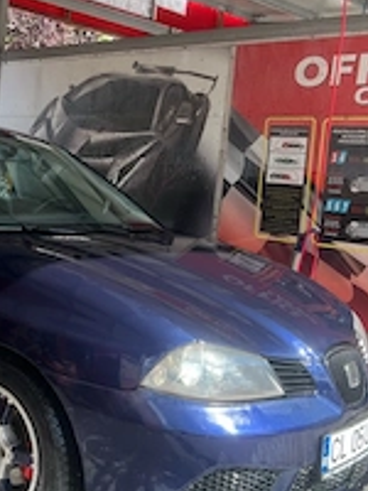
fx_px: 737
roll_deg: -6.1
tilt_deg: -2.9
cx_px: 12
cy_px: 218
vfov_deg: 36.8
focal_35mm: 52
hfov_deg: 26.7
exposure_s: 1/625
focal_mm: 5.7
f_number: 1.5
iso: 50
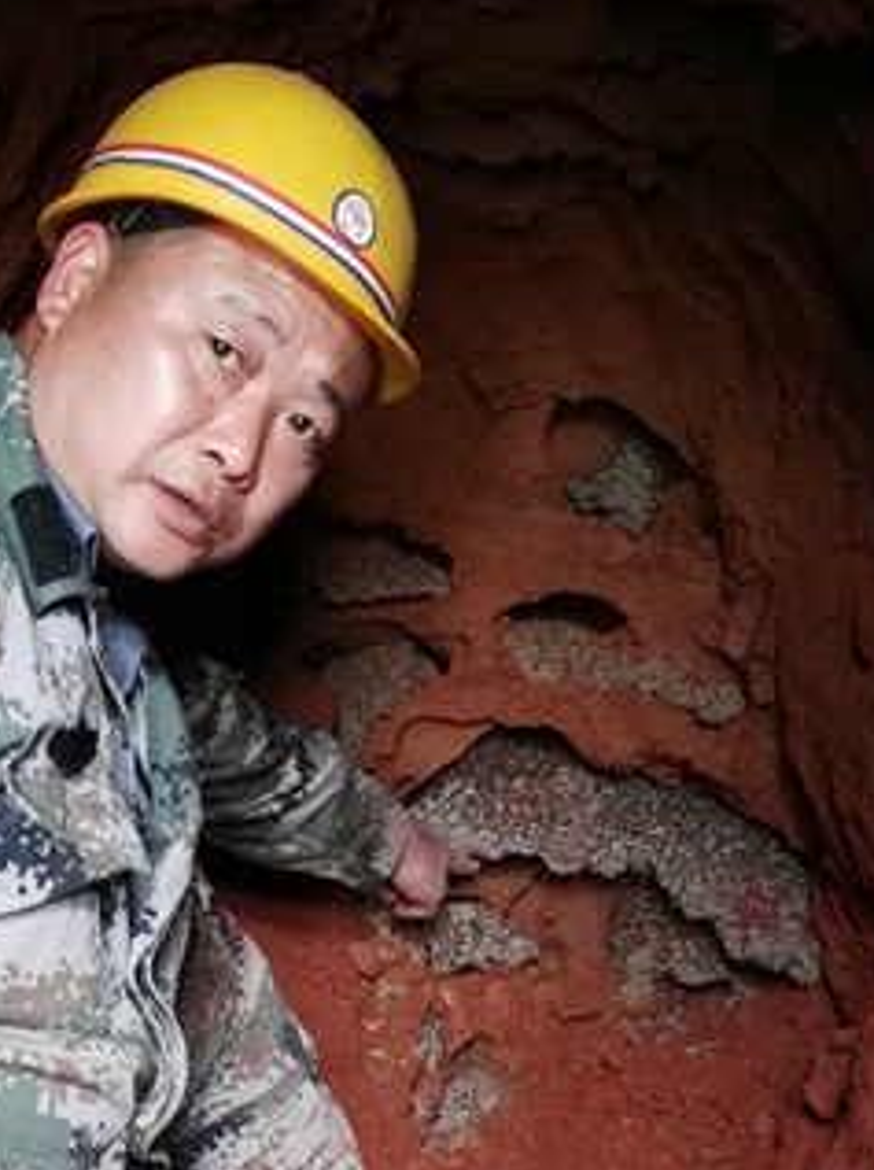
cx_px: 310
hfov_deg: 24.7
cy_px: 1050
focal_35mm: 59
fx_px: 1990
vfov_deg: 31.2
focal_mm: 2.96
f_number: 2
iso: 302
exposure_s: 1/33
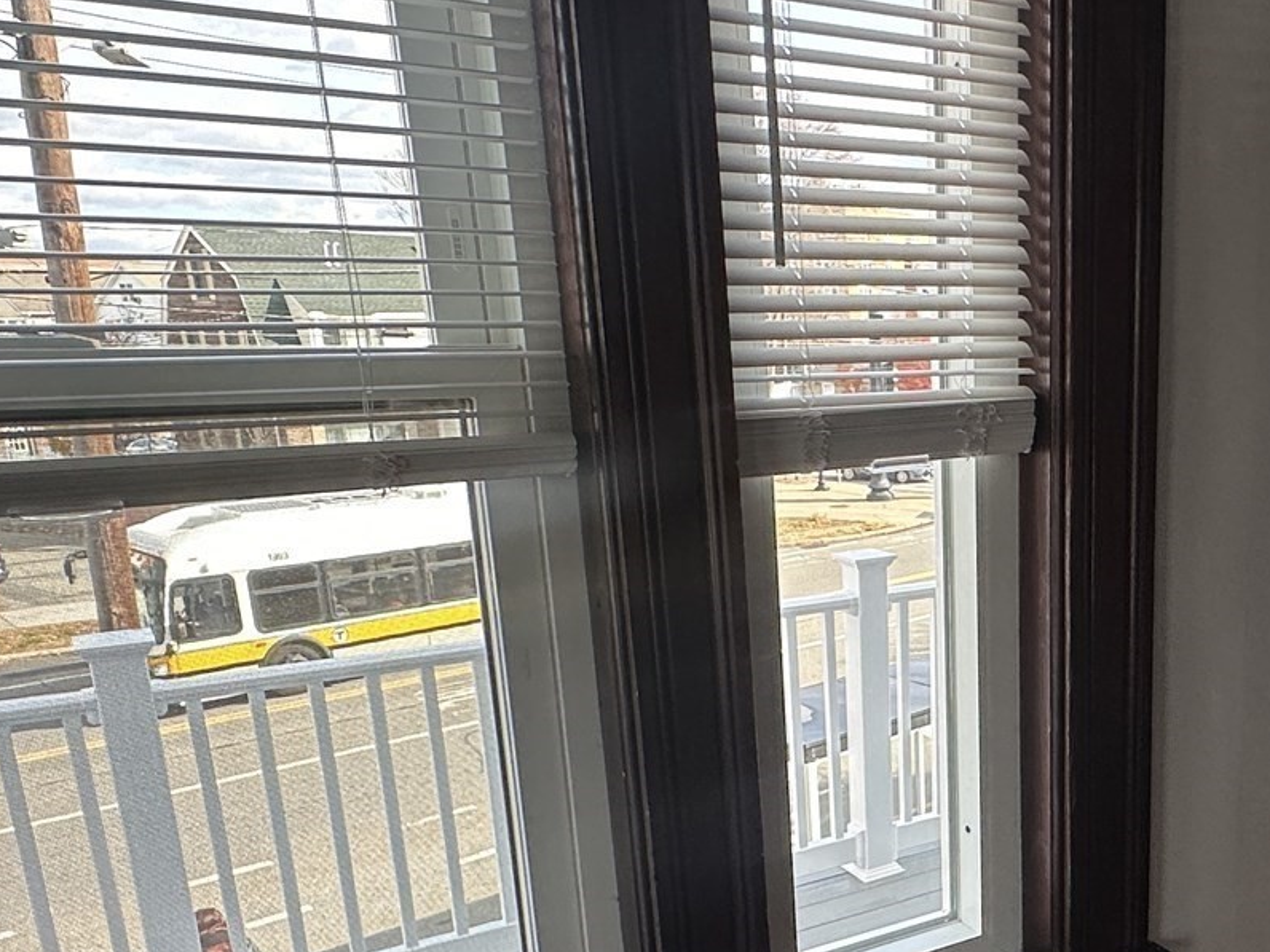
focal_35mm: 36
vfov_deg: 38.8
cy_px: 687
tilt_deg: -19.4
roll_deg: -1.4
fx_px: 1321
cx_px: 1064
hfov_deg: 47.7
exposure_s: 1/131
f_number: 2.2
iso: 40
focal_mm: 2.22
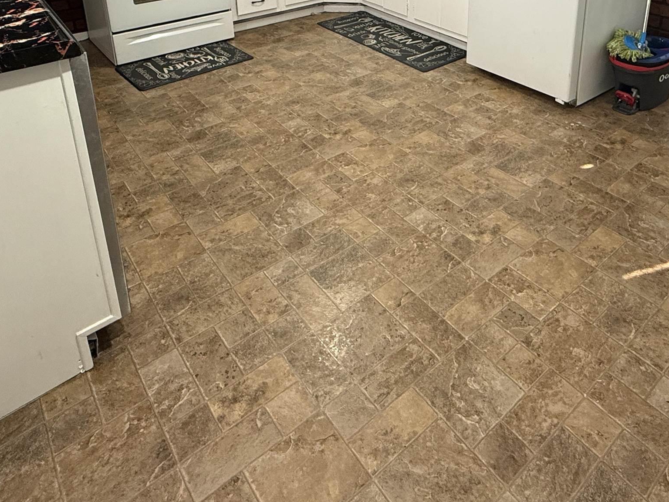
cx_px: 409
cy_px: 18
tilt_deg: -17.2
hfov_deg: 62.7
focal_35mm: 28
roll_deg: -0.7
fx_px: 541
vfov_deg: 43.7
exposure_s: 1/60
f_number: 2.2
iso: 200
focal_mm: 2.22
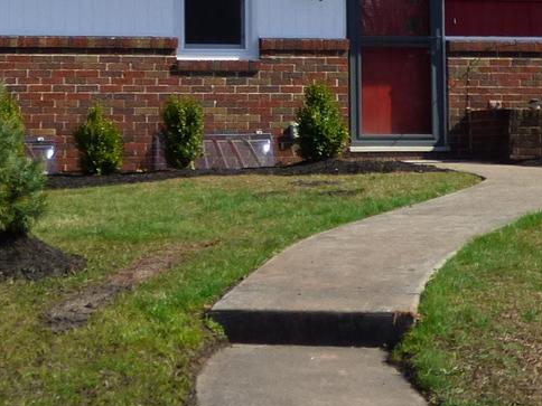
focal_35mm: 127
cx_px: 123
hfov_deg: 15.4
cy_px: 18
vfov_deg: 11.6
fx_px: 1989
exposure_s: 1/1000
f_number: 3.3
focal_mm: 5.29
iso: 100
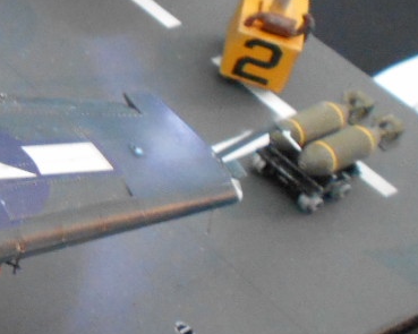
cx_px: -327
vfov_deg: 13.9
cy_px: 77
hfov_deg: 15.2
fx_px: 1360
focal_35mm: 110
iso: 400
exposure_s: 1/15
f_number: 3.2
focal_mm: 4.6
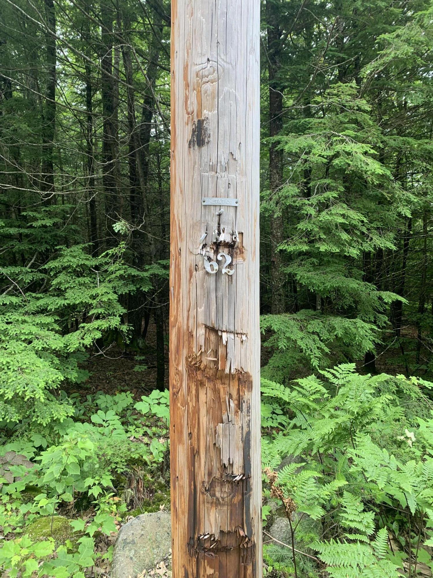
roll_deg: +1.8
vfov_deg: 67.3
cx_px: 216
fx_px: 434
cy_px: 289
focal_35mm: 26
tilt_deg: -5.4
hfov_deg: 53.1
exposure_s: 1/122
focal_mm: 4.25
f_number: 1.8
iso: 32
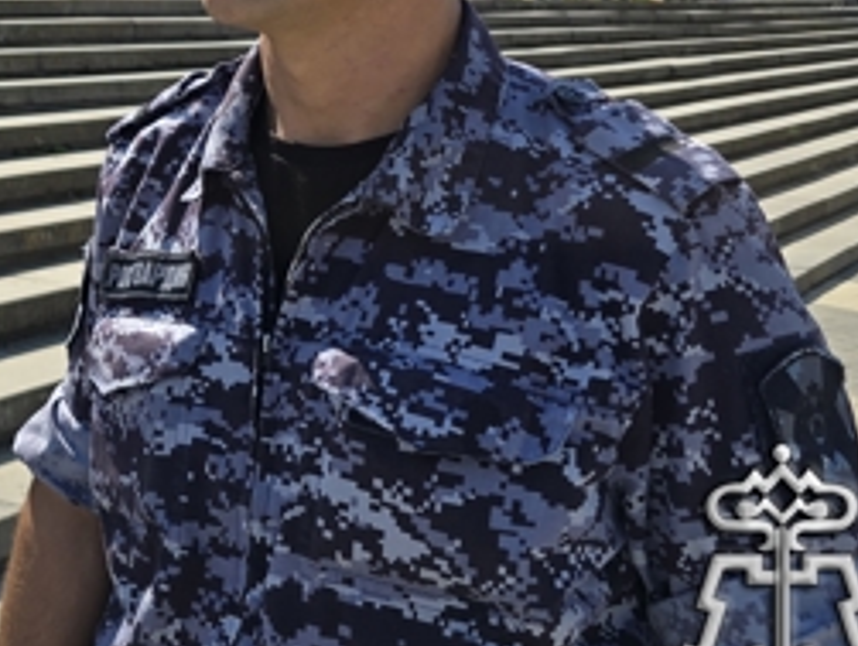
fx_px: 1514
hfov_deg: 27.8
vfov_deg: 22.8
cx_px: -166
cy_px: -51
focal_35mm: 61
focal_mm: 6.3
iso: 12
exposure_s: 1/643
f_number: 1.7
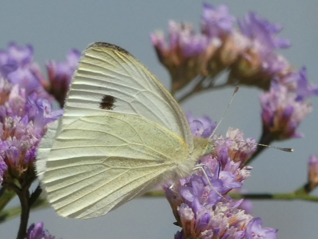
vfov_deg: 4.1
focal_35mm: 362
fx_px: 3326
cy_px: 120
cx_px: 159
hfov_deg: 5.5
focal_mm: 64.9
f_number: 5.6
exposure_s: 1/250
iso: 80
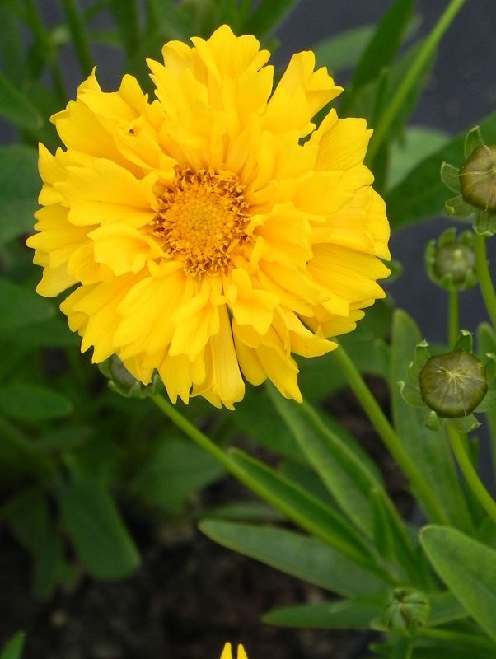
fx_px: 2231
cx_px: 248
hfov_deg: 12.7
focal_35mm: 117
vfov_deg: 16.8
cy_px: 330
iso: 160
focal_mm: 20.8
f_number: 4.5
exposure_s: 1/640
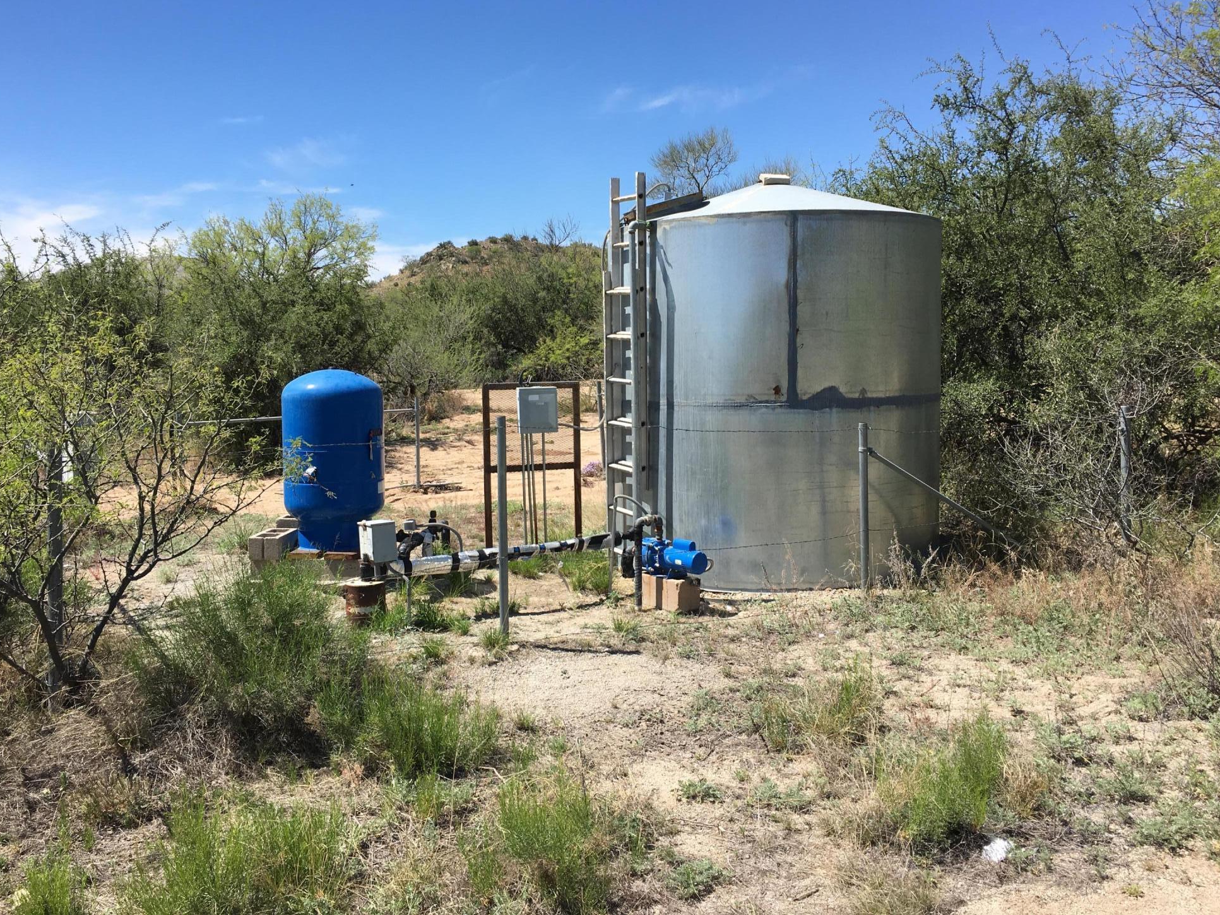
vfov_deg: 46.8
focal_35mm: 30
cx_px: 601
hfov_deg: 60.0
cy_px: 442
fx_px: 1057
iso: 25
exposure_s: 1/1399
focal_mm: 4.15
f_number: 2.2
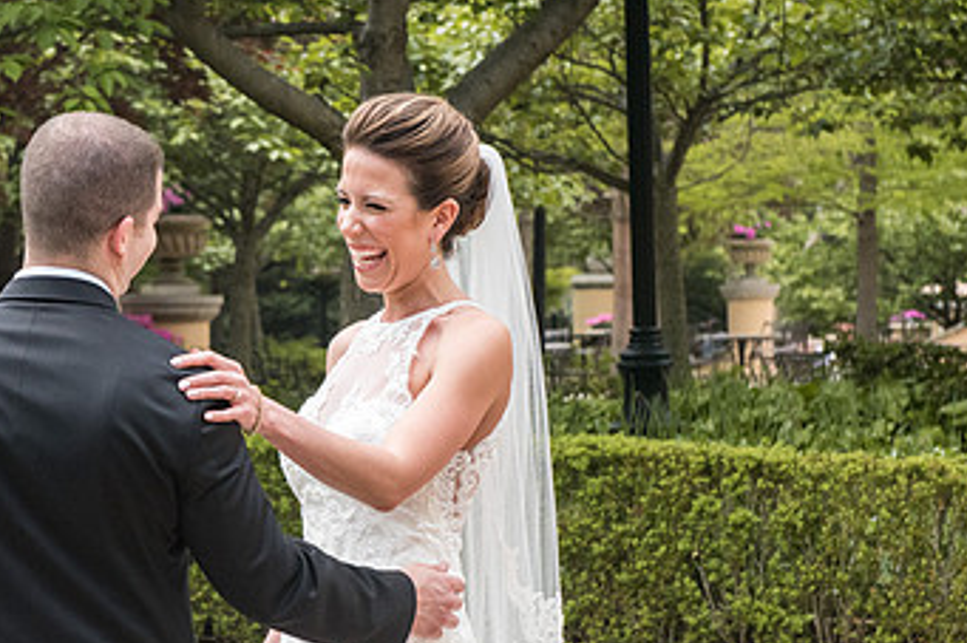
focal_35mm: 121
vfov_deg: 11.3
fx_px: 3248
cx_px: 229
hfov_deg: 16.8
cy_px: 311
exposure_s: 1/4000
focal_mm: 70
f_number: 2.8
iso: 2200
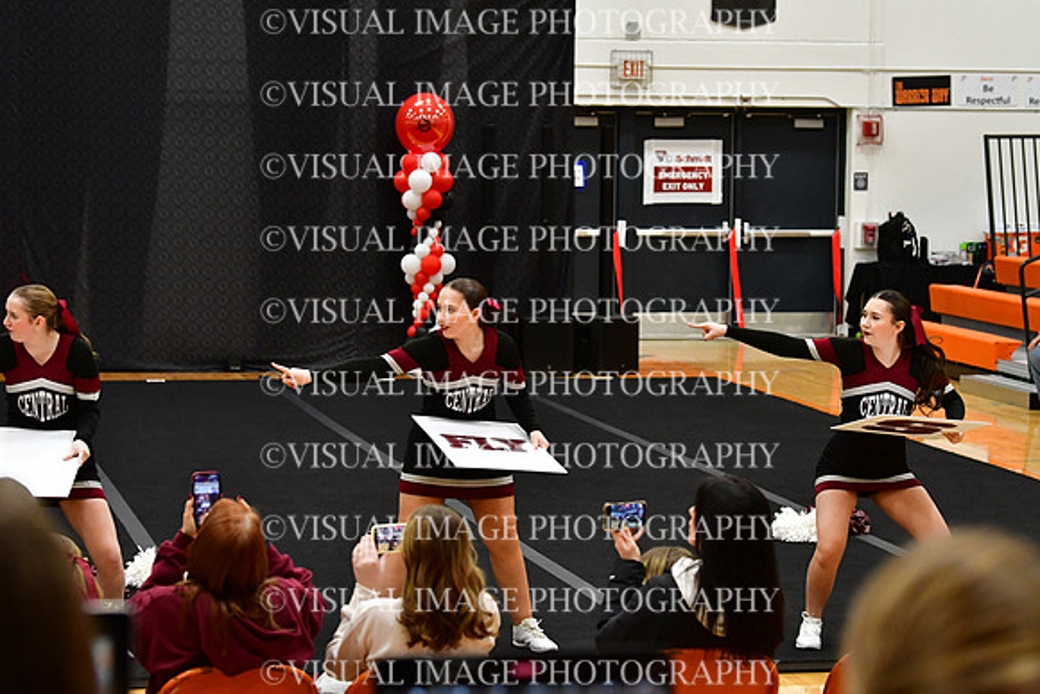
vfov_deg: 13.0
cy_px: 347
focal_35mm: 105
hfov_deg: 19.5
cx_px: 520
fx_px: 3034
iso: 4000
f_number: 4
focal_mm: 70
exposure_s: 1/500
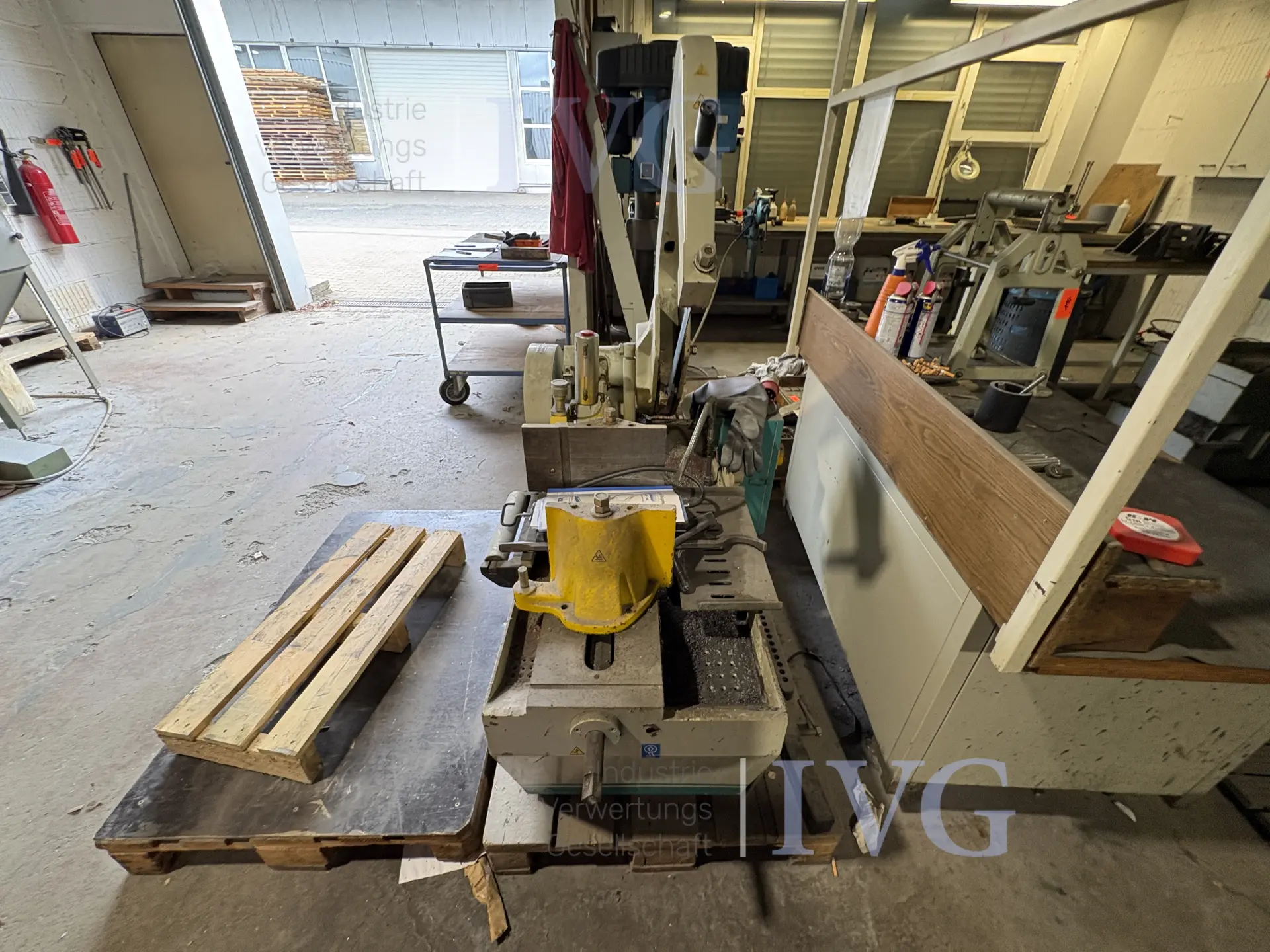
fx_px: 514
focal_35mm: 14
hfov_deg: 102.1
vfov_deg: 85.7
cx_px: 635
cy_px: 476
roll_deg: -0.8
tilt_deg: -32.8
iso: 125
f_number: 2.2
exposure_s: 1/50
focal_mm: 2.22
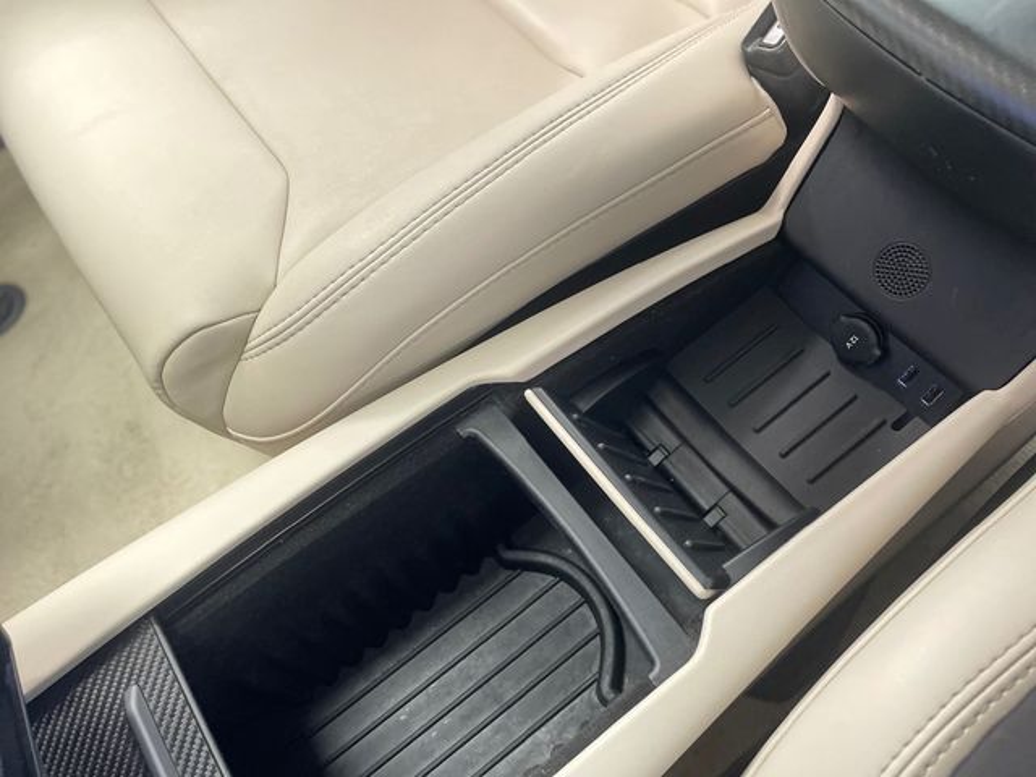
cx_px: 518
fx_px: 778
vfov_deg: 53.1
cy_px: 388
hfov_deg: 67.3
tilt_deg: -61.9
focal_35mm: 26
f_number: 1.6
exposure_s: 1/30
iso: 500
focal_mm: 4.2
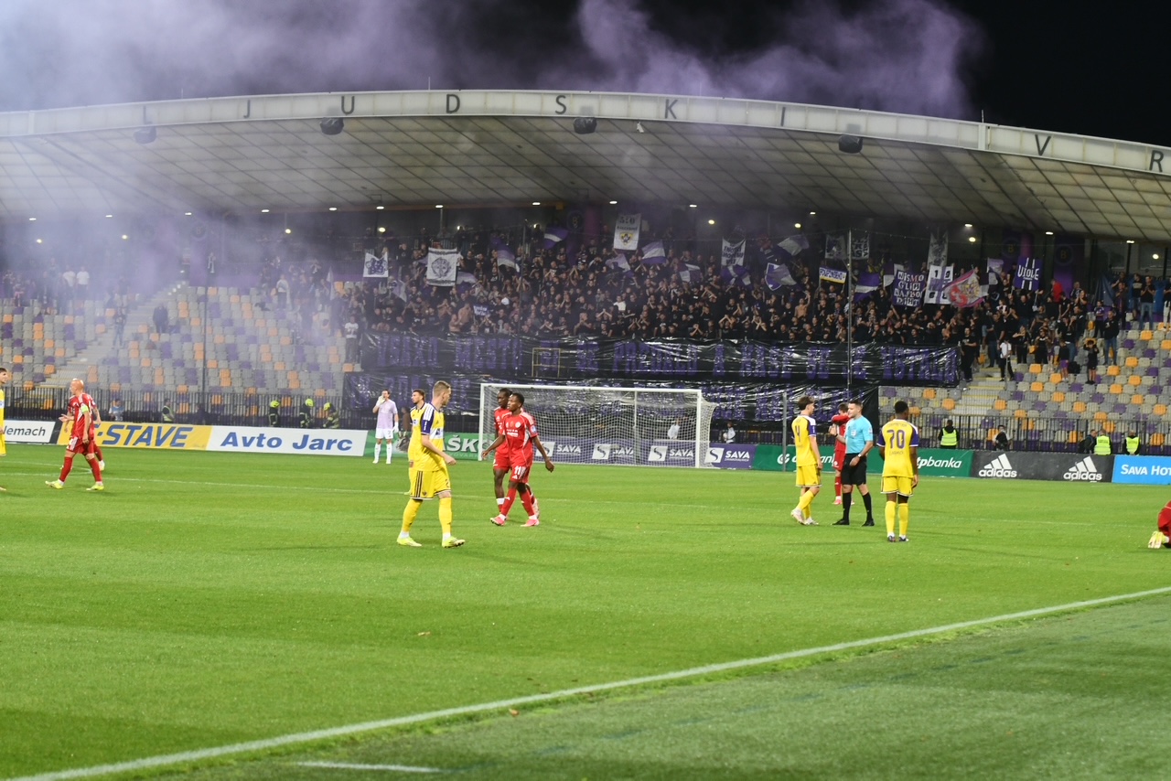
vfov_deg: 13.0
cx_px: 586
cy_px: 390
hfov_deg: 19.5
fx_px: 3416
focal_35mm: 105
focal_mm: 70
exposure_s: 1/250
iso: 800
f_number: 2.8
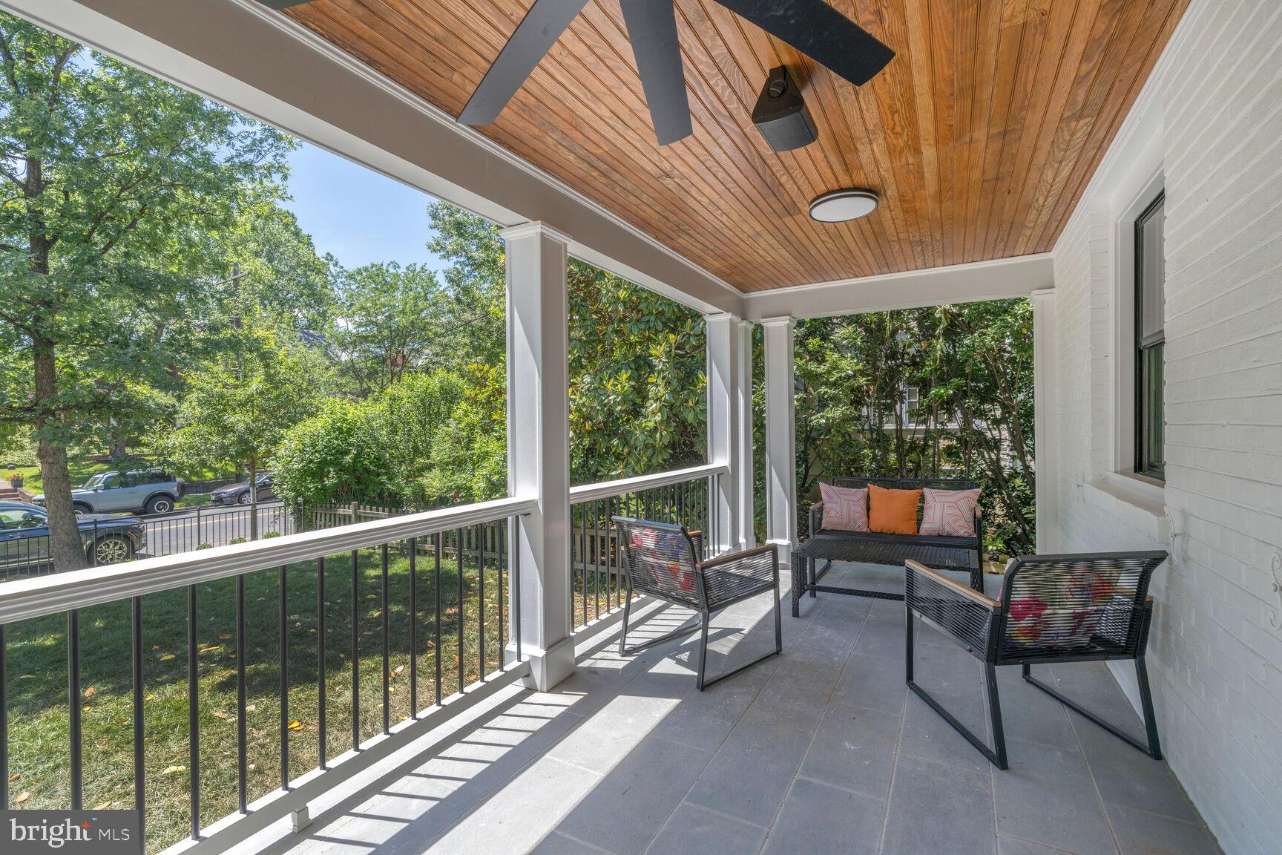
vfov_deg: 73.7
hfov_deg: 96.7
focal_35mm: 16
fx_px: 570
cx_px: 641
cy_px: 428
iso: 200
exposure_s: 1/160
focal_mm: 16
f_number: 8
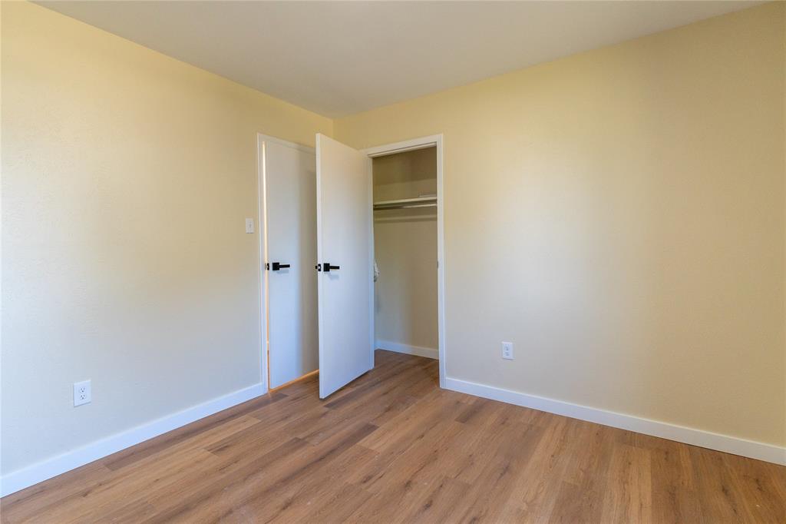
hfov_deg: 95.0
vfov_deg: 72.0
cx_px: 393
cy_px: 262
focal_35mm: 16
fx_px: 360
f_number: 7.1
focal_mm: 11
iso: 160
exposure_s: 1/30
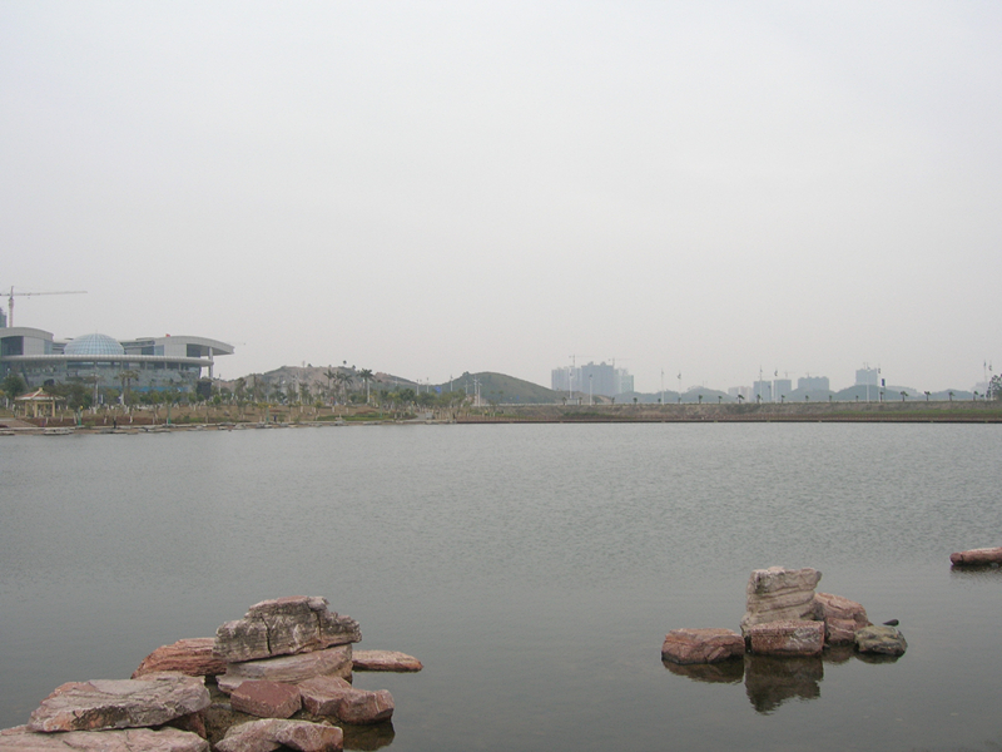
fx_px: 984
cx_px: 501
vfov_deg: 41.8
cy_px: 376
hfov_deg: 54.0
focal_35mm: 34
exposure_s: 1/81.3
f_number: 4.9
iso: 50
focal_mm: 5.7
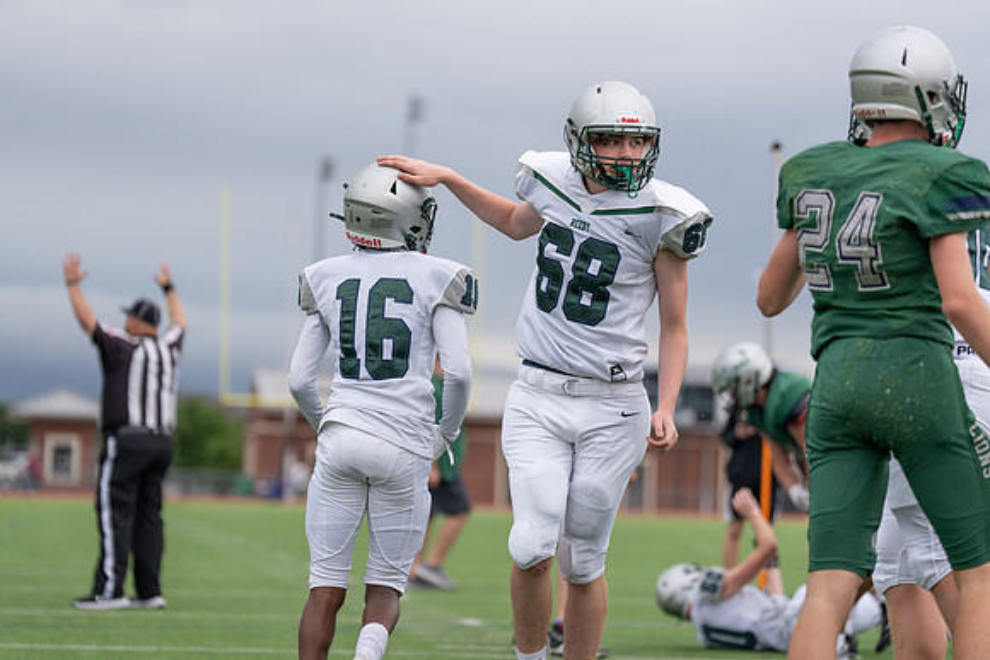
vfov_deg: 9.9
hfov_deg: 14.8
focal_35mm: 139
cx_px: 495
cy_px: 330
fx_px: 3823
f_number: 2.8
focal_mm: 139
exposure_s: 1/1250
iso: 250
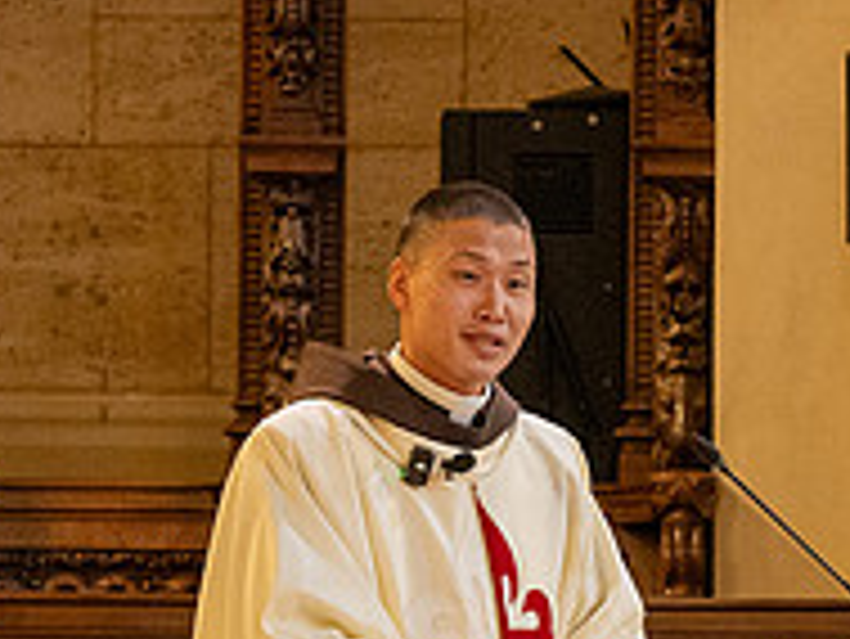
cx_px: 589
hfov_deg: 7.0
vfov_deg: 5.2
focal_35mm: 283
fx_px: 6954
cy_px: 720
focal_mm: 86
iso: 3200
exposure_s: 1/200
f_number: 4
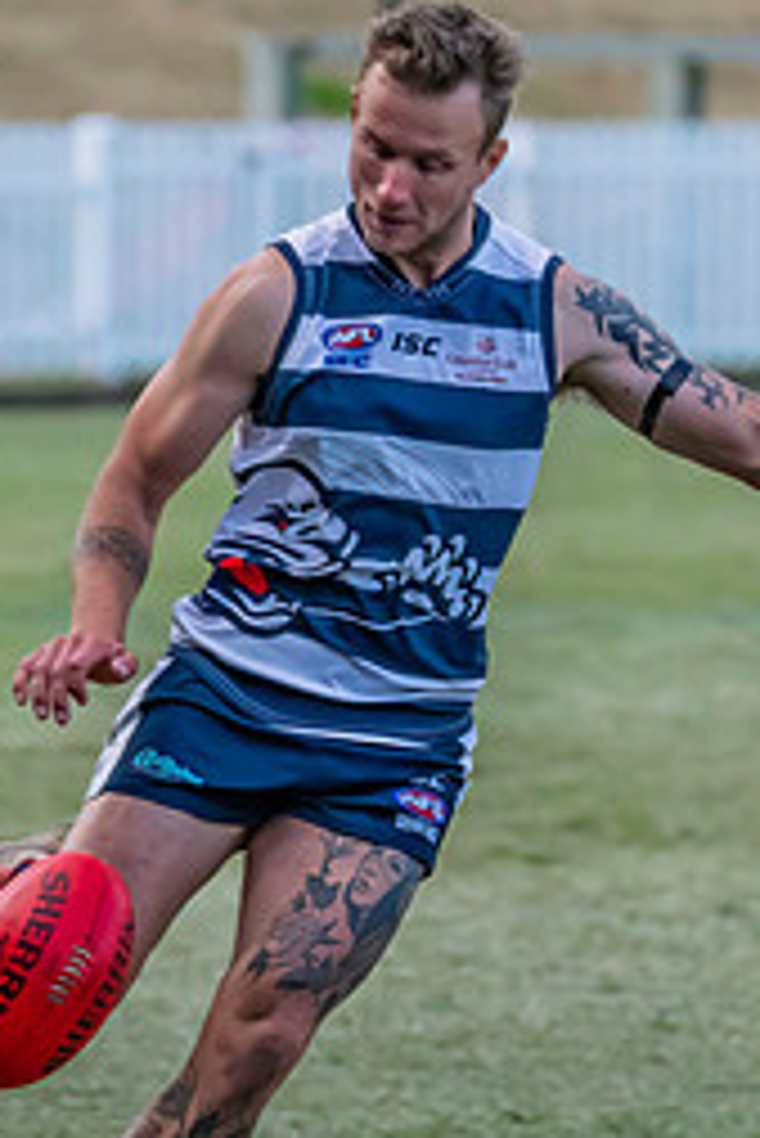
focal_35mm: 796
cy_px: 799
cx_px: 793
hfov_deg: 1.7
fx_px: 25170
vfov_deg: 2.6
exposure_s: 1/2000
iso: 2200
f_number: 5.6
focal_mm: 260
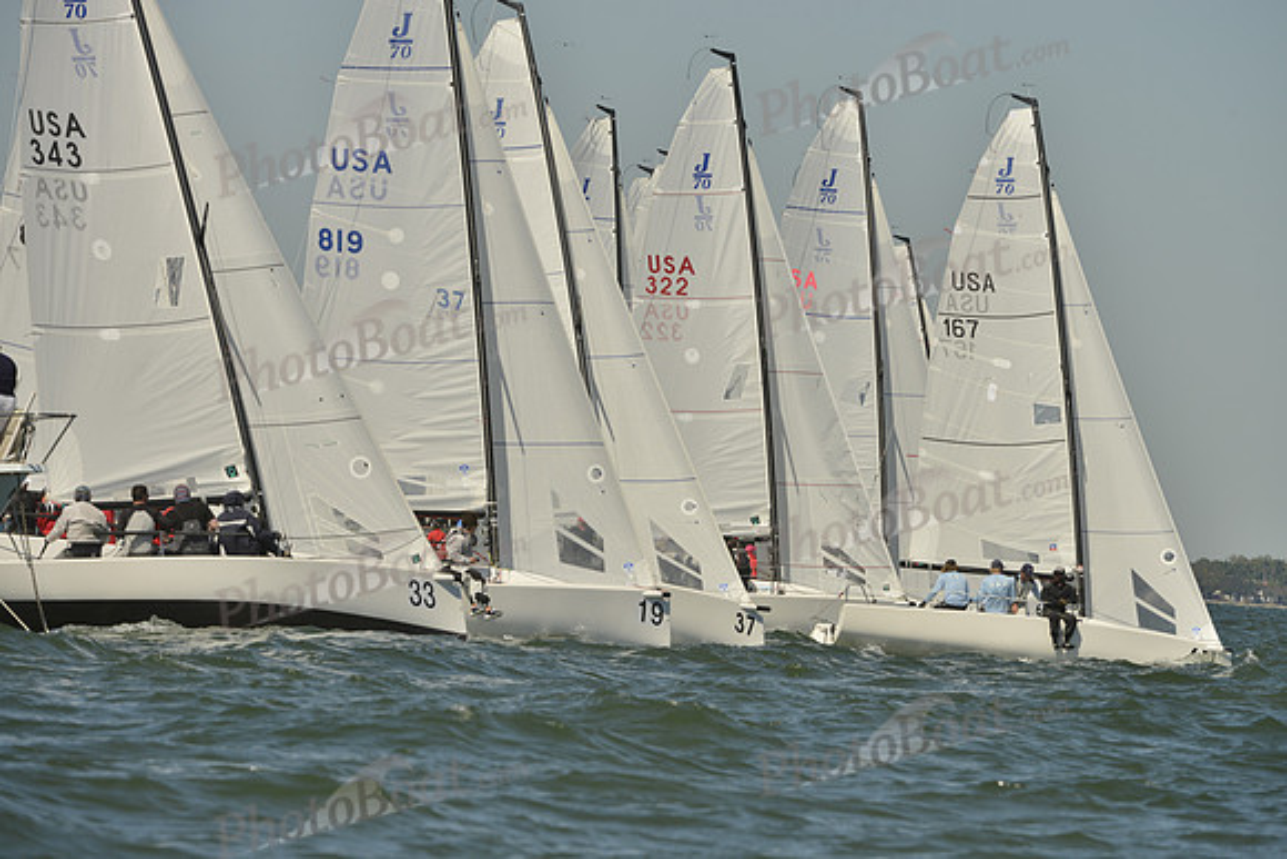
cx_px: 644
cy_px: 430
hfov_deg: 6.2
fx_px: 11800
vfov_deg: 4.2
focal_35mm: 330
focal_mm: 330
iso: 280
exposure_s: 1/1250
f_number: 10
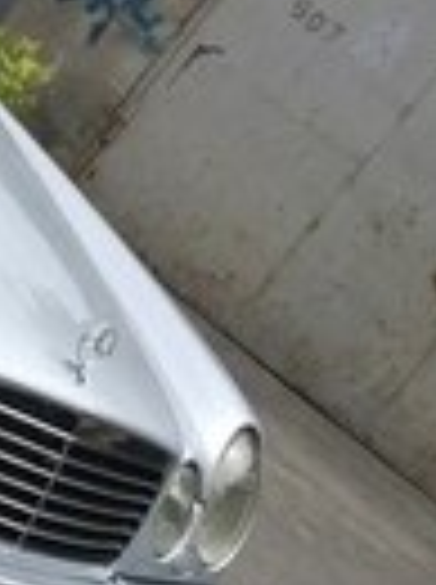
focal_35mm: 111
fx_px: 1870
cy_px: 176
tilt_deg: -7.9
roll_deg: -34.4
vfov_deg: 17.7
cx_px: -391
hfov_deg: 12.0
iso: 32
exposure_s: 1/3968
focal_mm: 4.15
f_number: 2.2
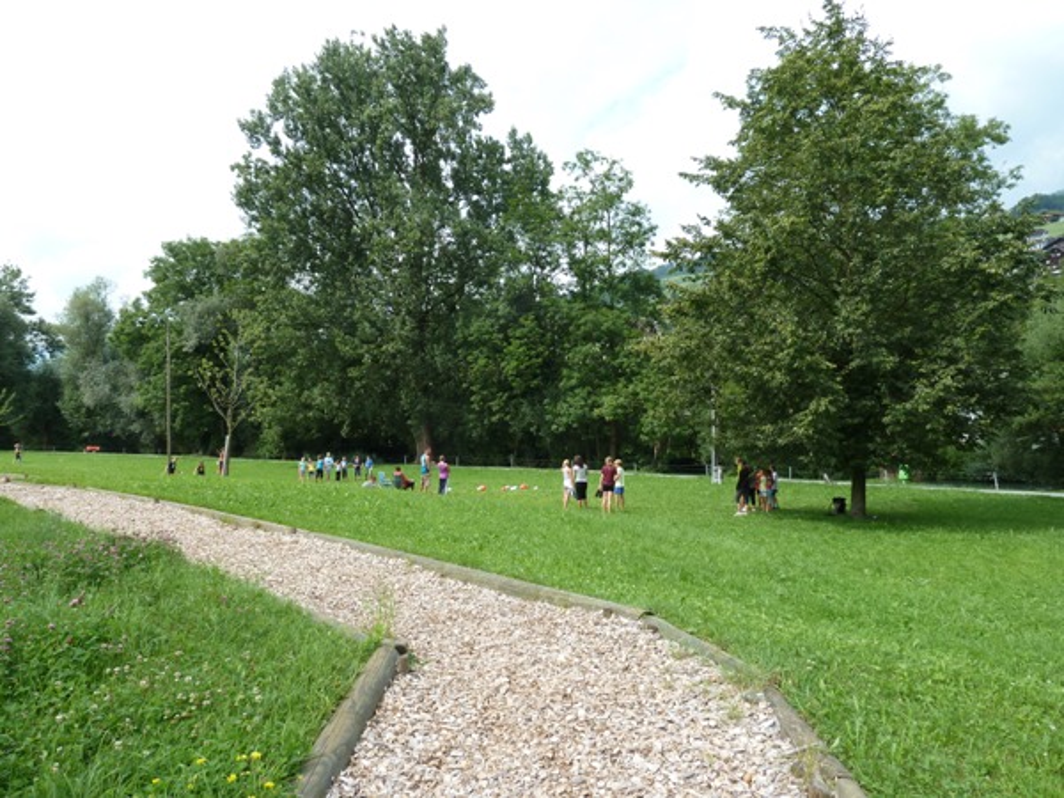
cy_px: 399
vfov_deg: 54.9
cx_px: 532
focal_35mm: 25
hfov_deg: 69.4
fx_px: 768
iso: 80
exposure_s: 1/320
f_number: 4
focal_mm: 4.1
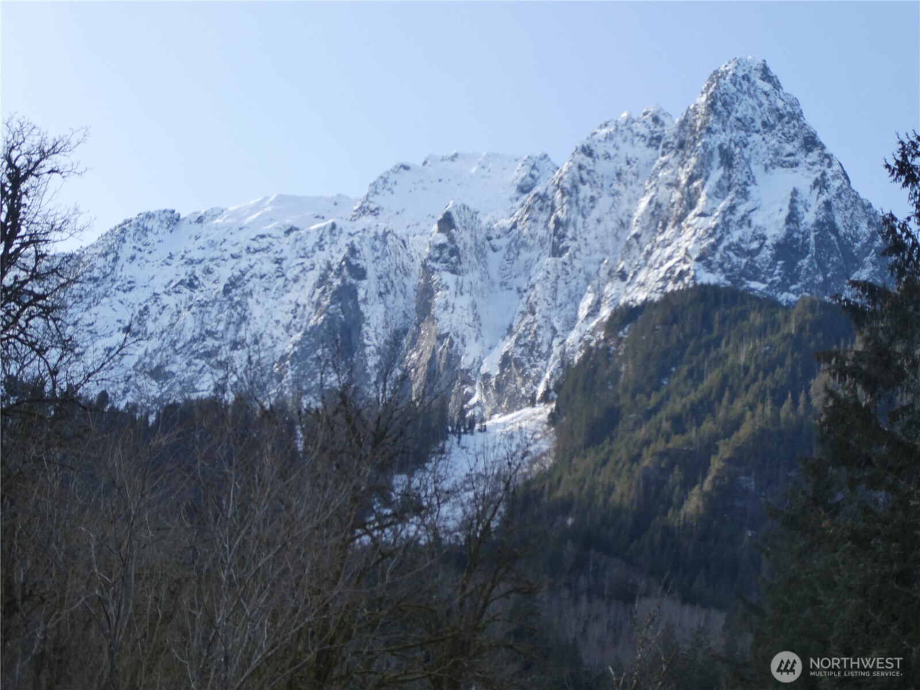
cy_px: 345
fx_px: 2605
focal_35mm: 98
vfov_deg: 15.1
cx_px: 460
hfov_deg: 20.0
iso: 80
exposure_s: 1/250
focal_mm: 17.5
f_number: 5
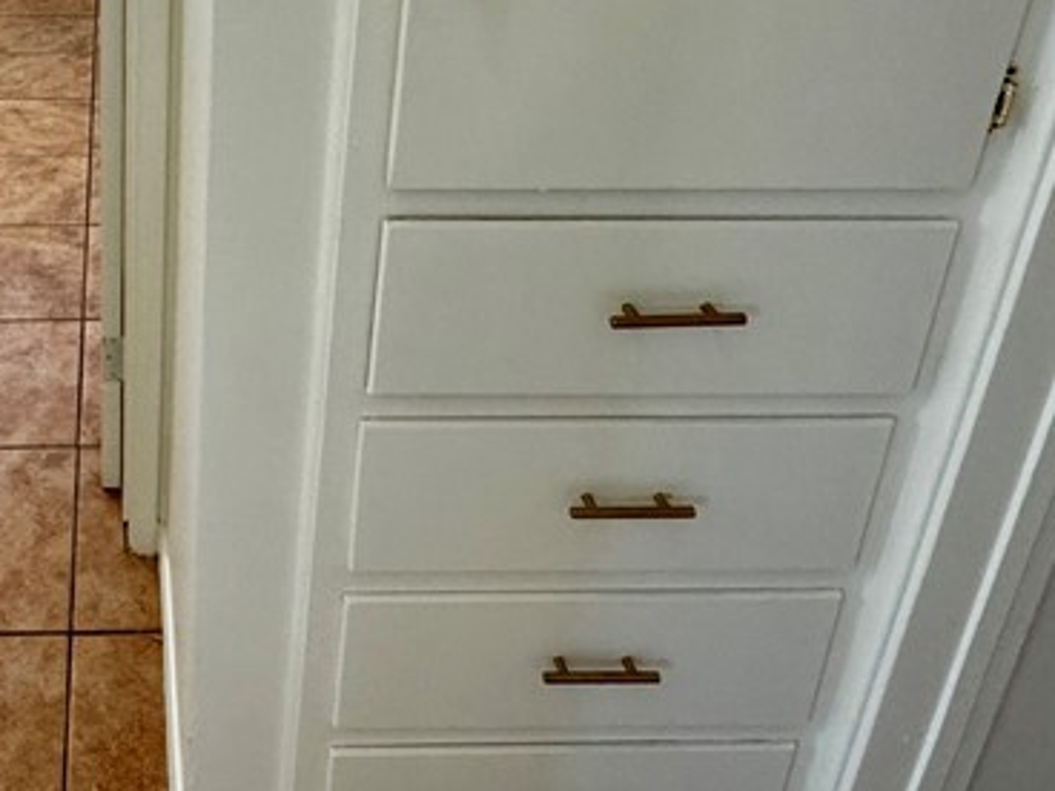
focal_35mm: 39
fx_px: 1189
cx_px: 140
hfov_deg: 44.3
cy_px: 106
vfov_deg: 35.1
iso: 250
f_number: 2.2
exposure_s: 1/120
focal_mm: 2.22
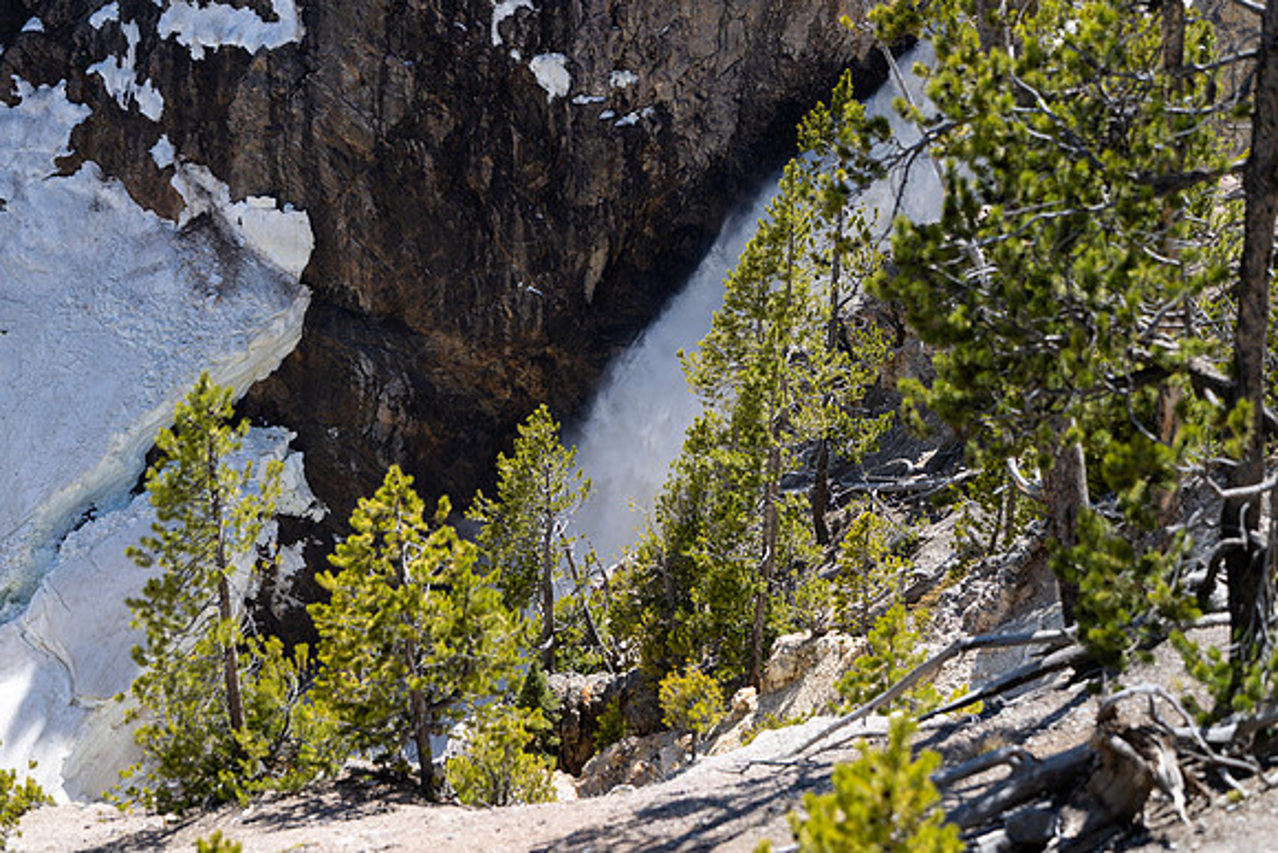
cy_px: 426
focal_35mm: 70
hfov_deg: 28.8
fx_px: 2485
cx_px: 639
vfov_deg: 19.5
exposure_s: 1/800
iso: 100
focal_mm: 70
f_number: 3.5
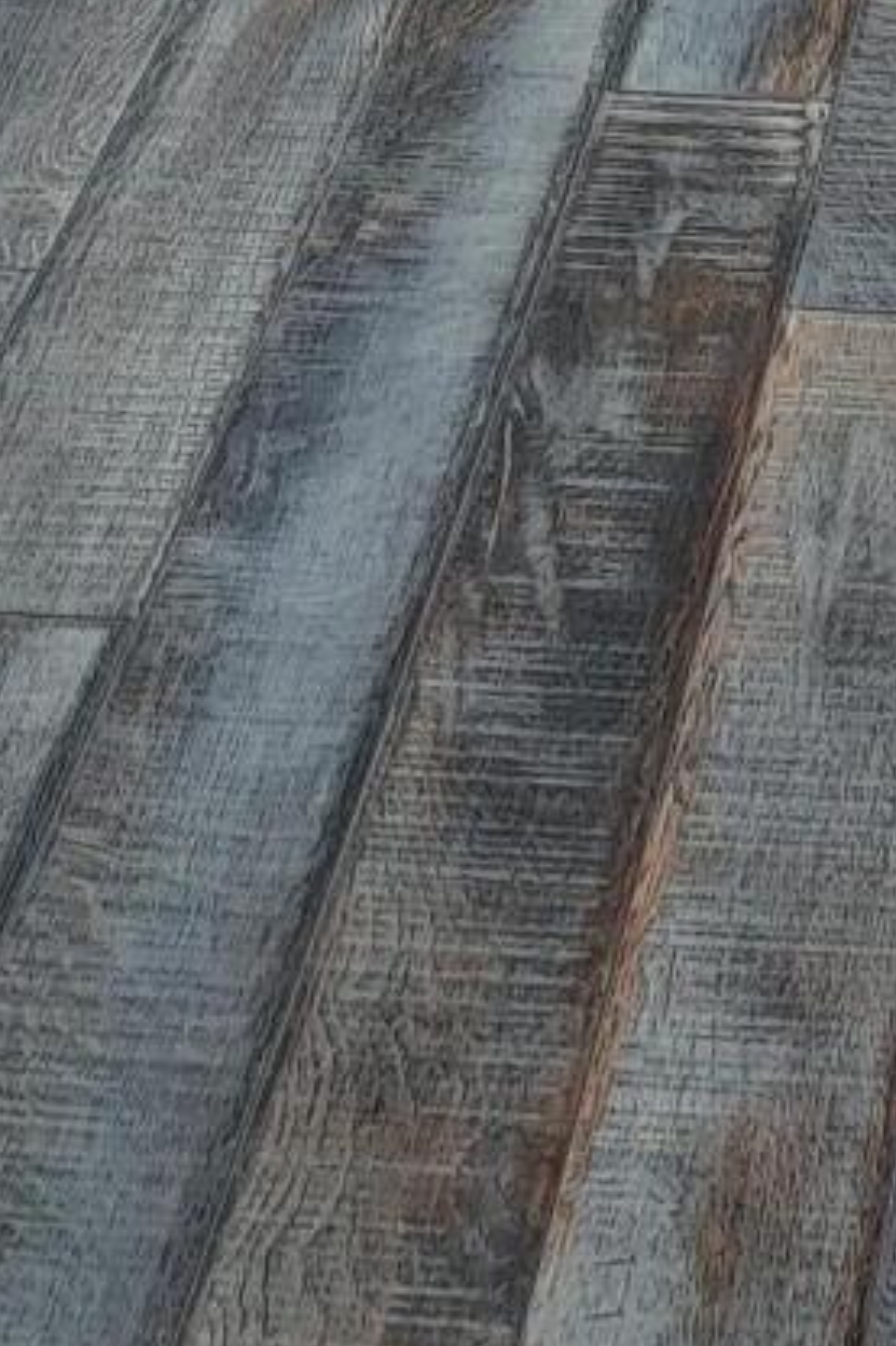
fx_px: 4857
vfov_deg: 12.4
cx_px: 1051
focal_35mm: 130
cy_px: -1877
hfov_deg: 10.4
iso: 150
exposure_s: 1/55
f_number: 1.8
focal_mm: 5.58
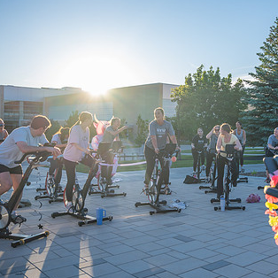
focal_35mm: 39
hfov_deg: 40.8
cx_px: 227
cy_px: 141
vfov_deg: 42.8
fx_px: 354
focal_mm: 24
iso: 100
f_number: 3.2
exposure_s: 1/640
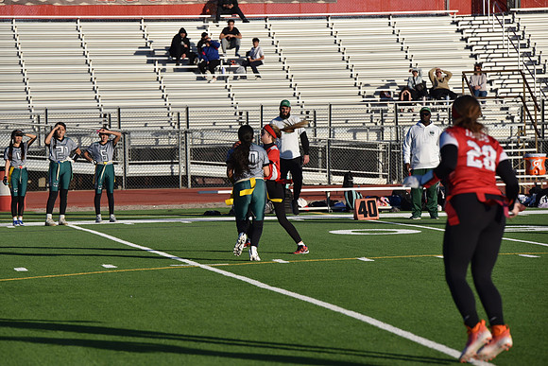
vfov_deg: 6.9
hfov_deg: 10.3
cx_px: 274
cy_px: 183
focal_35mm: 200
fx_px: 3045
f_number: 5.6
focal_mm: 200
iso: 720
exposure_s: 1/4000
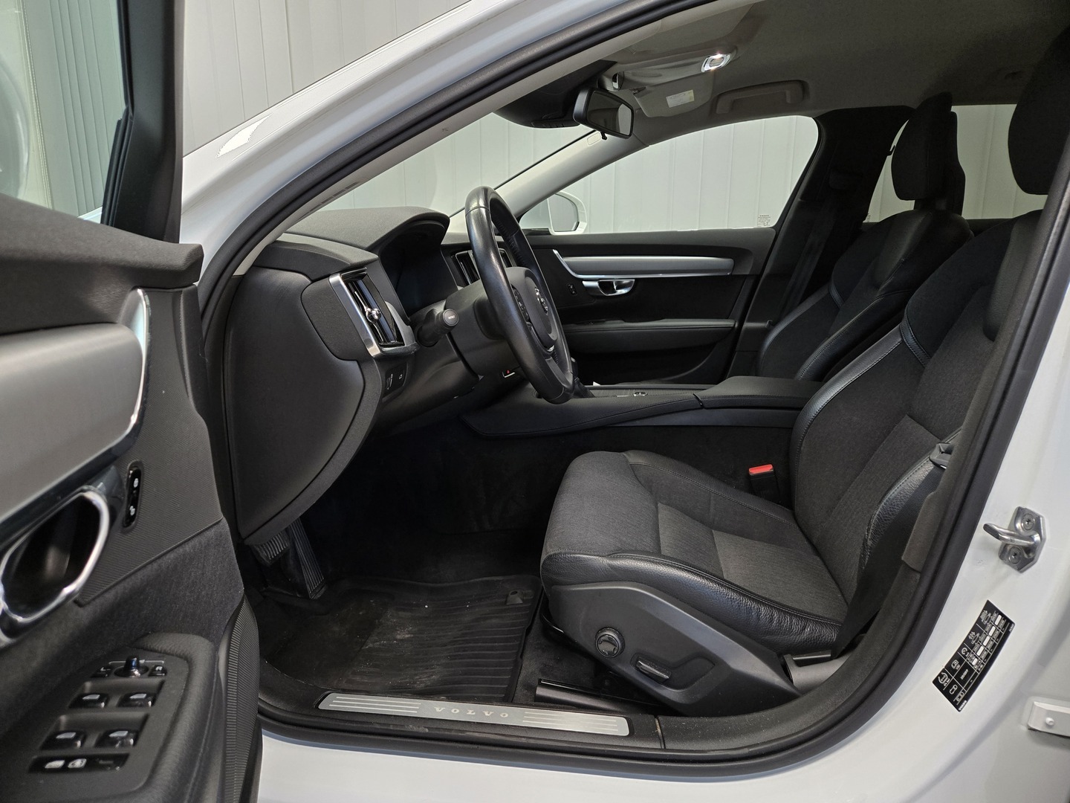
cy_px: 402
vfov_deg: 58.9
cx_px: 535
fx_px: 711
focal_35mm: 23
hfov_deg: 73.9
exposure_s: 1/100
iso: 200
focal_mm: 5.4
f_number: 1.8
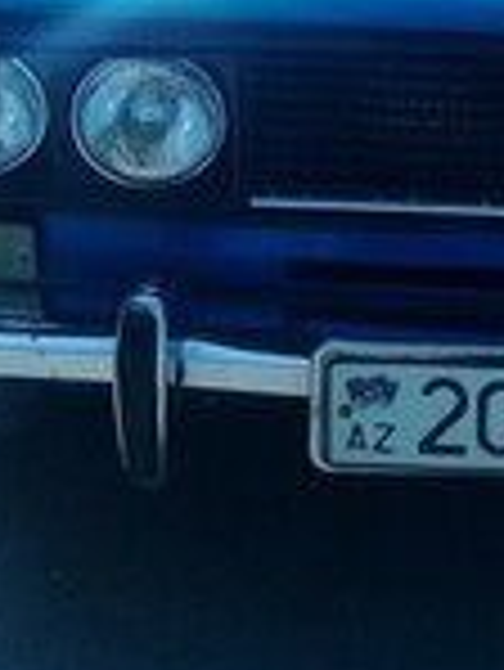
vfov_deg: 17.2
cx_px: 522
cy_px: -333
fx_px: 1997
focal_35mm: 103
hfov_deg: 14.1
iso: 64
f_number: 2.2
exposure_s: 1/1414
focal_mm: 3.3
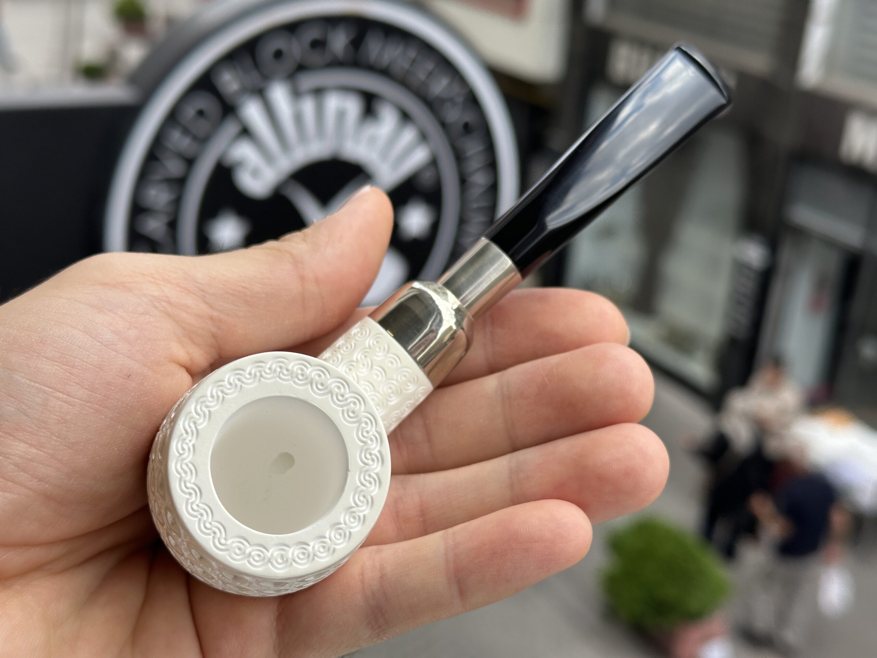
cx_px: 438
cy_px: 329
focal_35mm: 48
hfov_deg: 39.7
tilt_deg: -23.0
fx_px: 1216
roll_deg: -4.7
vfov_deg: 30.3
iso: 64
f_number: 1.78
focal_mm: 6.86
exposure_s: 1/953
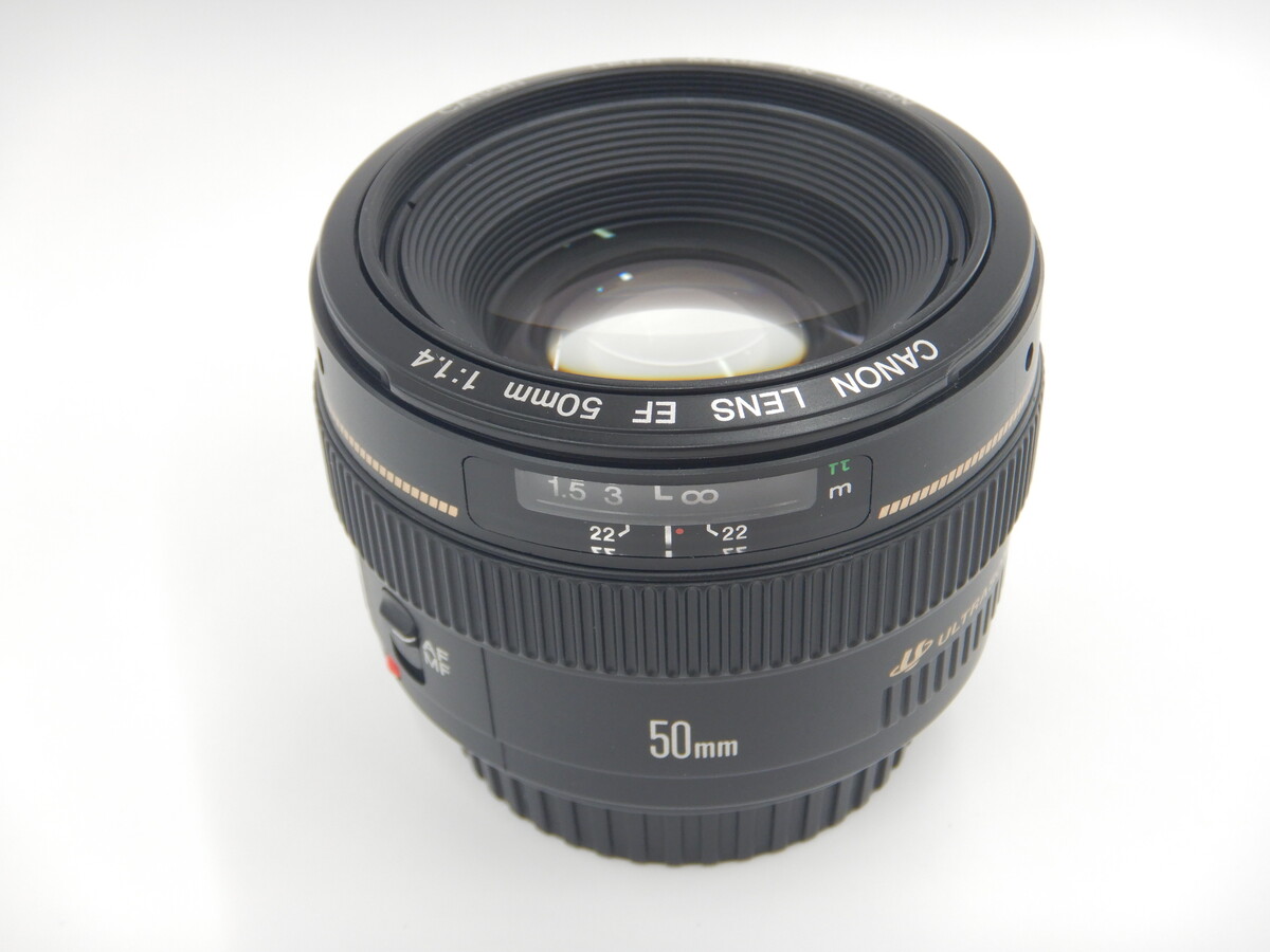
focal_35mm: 48
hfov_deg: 39.7
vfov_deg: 30.3
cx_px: 635
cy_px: 476
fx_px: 1761
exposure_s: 1/30
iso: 200
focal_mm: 8.5
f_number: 4.3
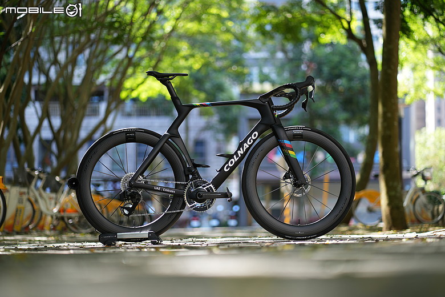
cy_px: 148
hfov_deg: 23.9
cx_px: 222
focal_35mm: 85
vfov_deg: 16.1
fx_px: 1051
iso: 100
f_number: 1.8
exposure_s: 1/250
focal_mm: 85
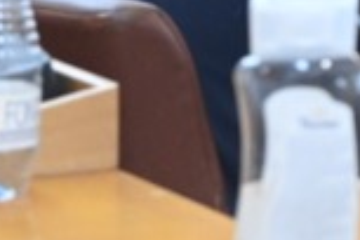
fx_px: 3650
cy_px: -206
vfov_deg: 3.7
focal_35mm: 365
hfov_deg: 5.5
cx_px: 736
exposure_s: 1/200
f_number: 10
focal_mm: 70
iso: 16000
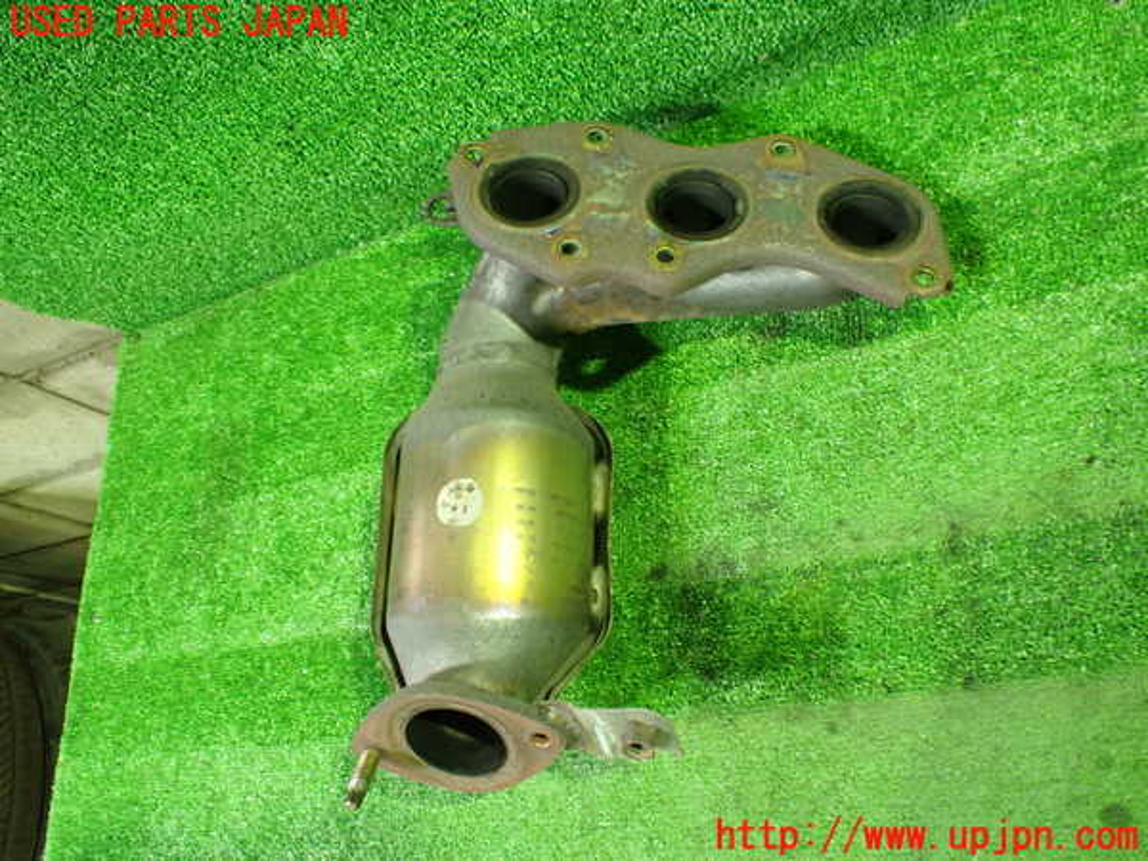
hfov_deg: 60.0
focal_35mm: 30
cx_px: 574
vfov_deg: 46.8
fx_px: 995
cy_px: 430
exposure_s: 1/30
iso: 800
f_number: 2.3
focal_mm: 5.4
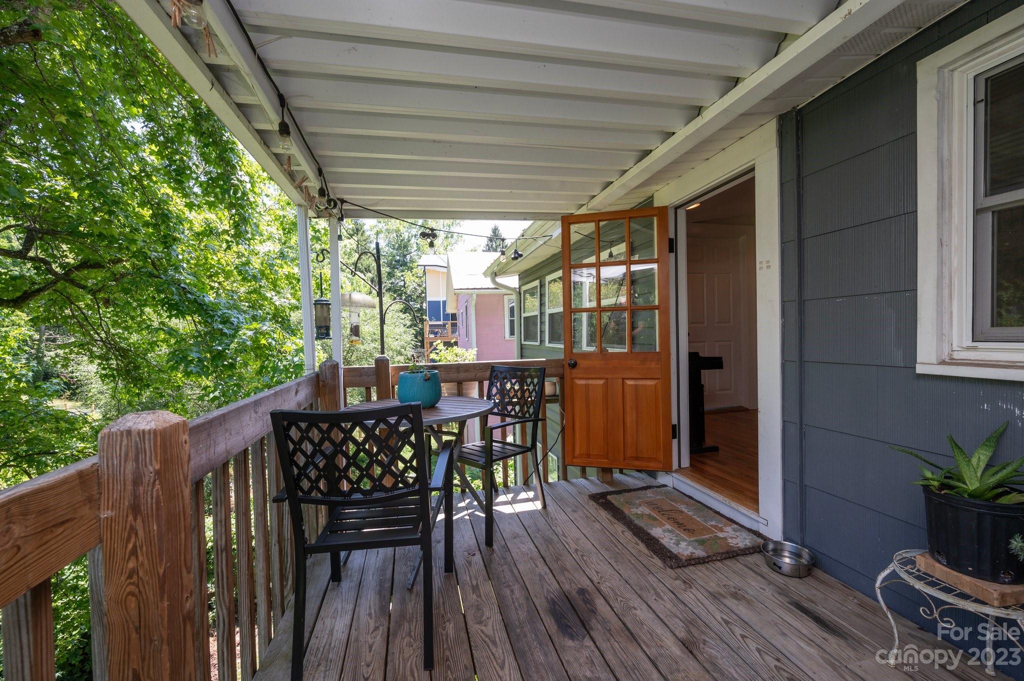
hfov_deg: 104.3
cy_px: 340
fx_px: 398
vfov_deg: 81.1
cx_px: 512
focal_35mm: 14
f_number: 8
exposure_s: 1/60
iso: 250
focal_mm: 14
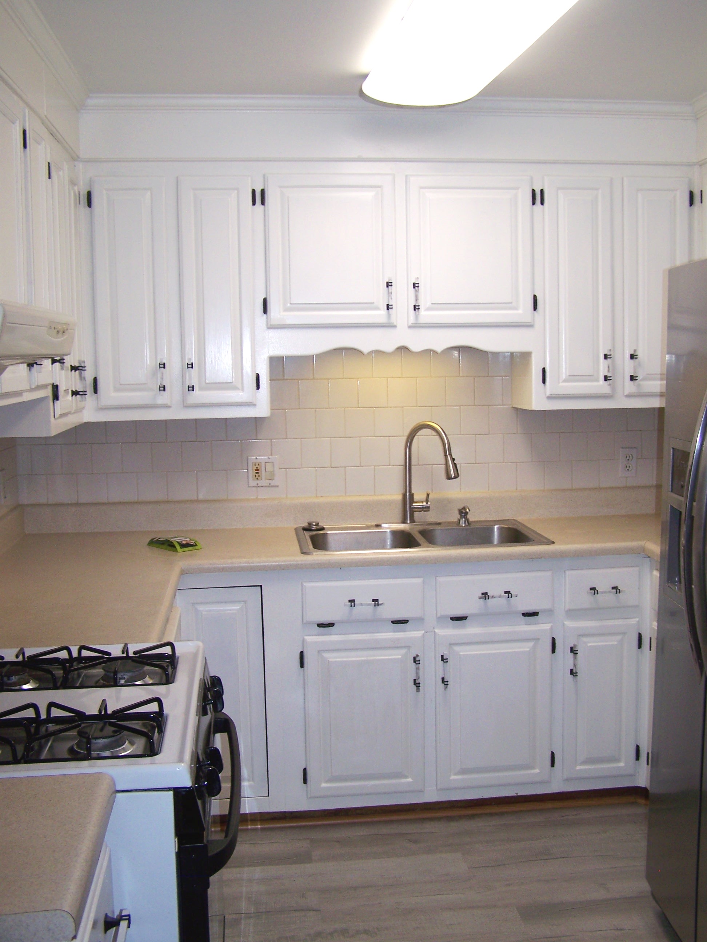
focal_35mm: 38
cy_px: 471
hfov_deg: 37.7
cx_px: 354
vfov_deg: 49.0
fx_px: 1035
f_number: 2.8
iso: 80
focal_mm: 6.3
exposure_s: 1/60
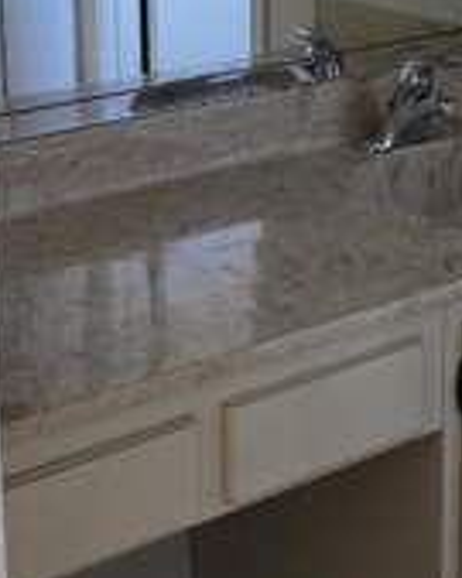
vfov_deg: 22.1
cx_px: 92
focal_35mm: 85
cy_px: 79
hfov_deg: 17.9
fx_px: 1454
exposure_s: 1/120
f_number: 1.8
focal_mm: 5.4
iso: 640
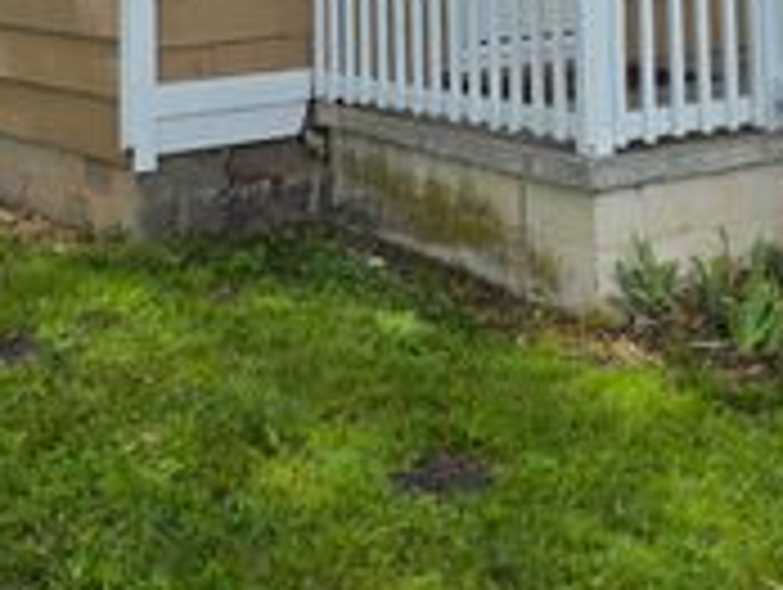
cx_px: 495
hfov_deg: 29.2
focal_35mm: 66
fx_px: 1495
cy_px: -196
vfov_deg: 20.3
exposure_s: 1/3608
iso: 80
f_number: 1.7
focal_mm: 6.3
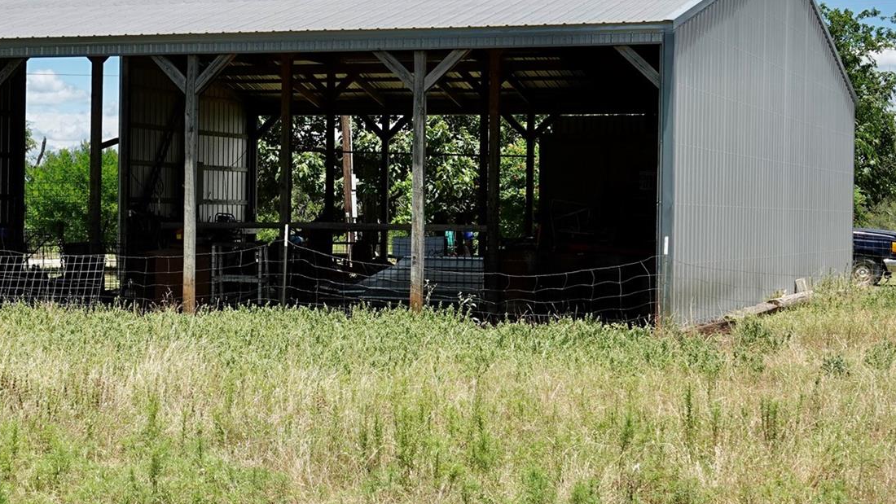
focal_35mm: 78
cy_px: 215
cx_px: 248
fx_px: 1853
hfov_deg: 26.9
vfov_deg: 15.5
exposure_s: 1/640
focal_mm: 14.65
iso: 100
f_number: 4
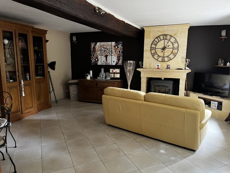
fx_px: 173
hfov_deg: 67.3
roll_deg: -0.1
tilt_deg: -9.2
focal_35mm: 26
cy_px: 86
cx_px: 115
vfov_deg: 53.1
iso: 500
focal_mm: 5.1
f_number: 1.6
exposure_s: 1/49
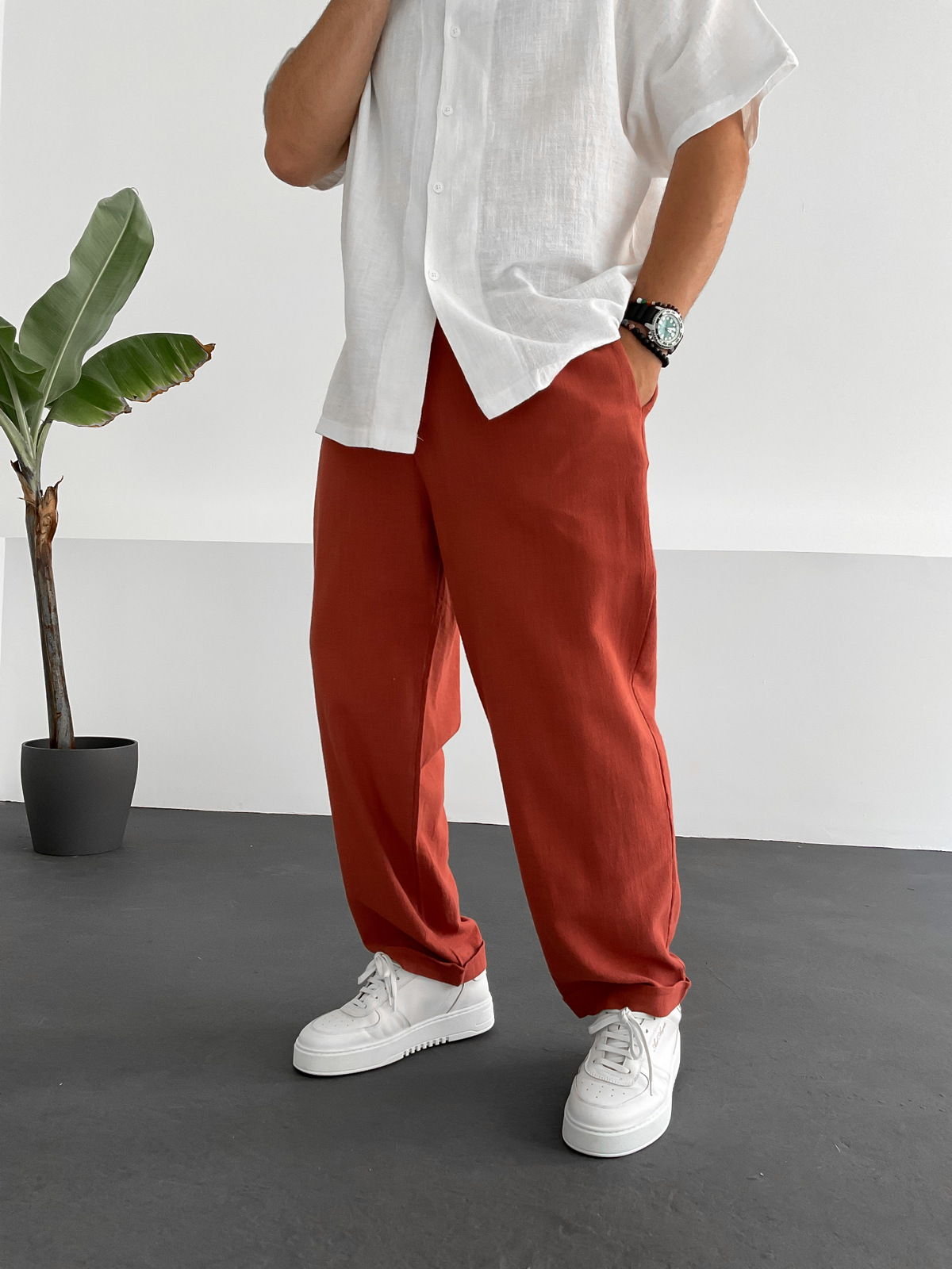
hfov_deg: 48.2
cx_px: 476
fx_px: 1063
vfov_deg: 61.7
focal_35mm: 29
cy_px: 634
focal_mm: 3
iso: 64
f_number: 1.8
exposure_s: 1/120
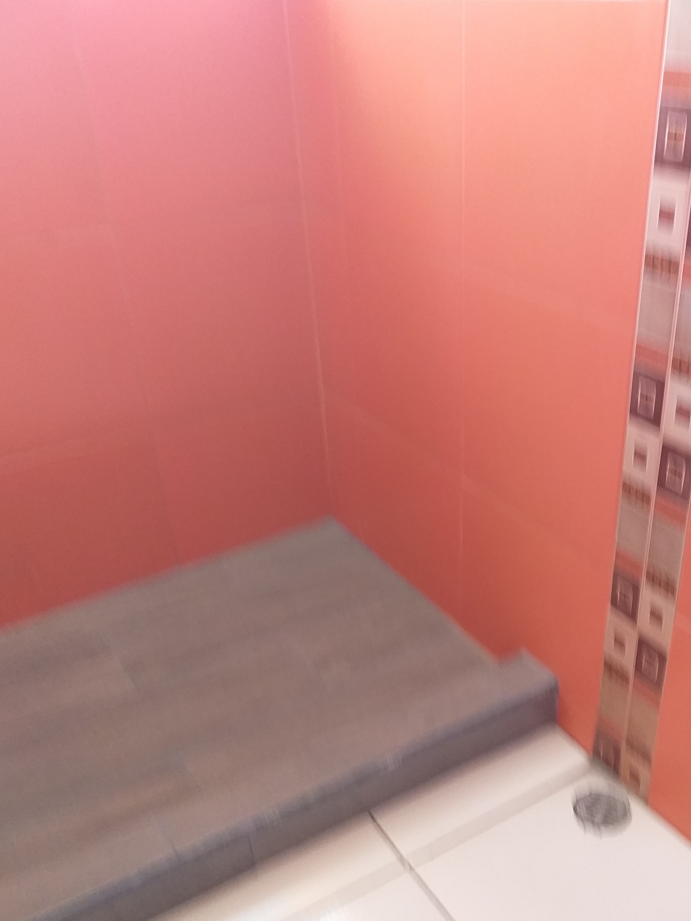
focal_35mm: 33
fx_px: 878
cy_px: 526
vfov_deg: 55.1
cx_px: 430
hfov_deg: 42.6
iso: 160
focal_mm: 3.93
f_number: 1.7
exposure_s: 1/30
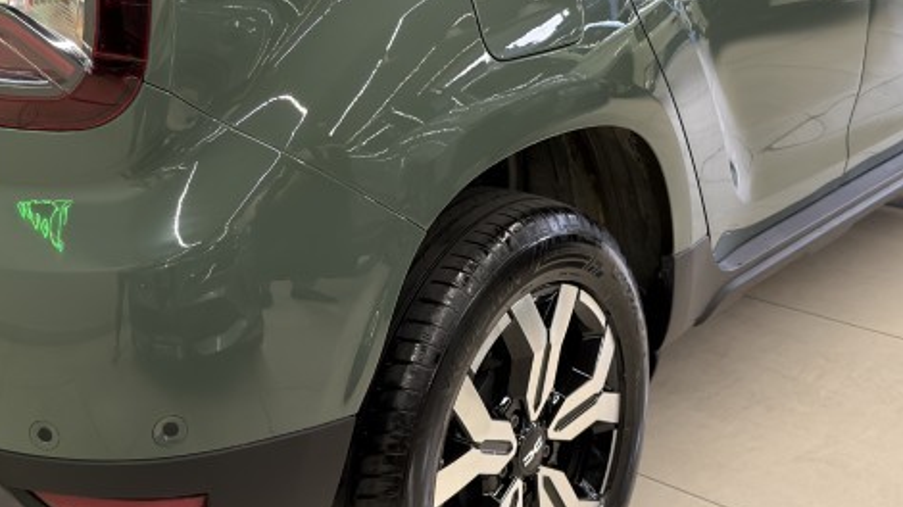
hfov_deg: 36.5
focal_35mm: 57
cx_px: 382
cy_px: 23
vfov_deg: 20.5
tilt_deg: -11.1
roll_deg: +1.4
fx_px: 1364
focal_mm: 6.76
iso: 250
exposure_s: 1/33
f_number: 1.78
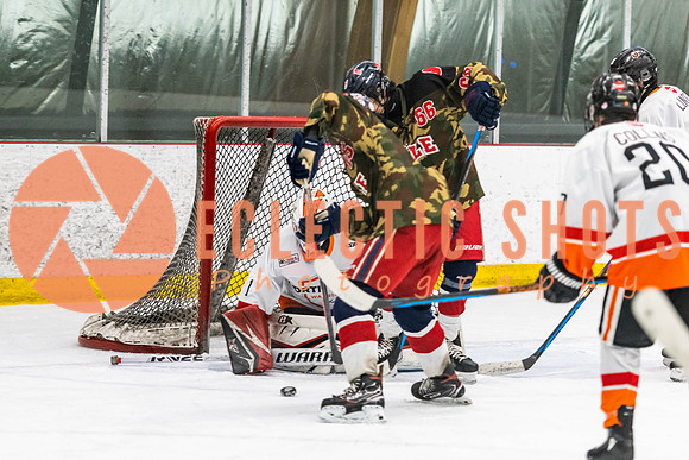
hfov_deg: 11.4
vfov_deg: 7.6
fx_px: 3446
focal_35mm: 180
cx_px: 316
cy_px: 268
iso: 1800
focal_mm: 120
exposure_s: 1/640
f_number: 2.8
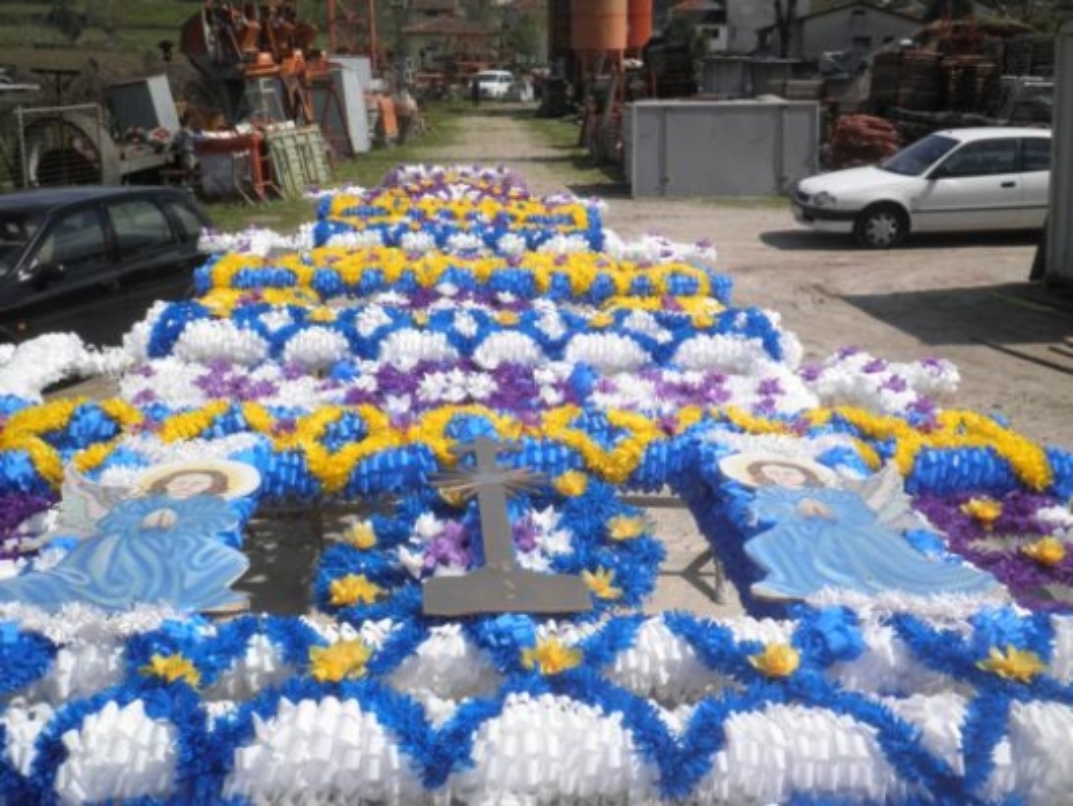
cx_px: 536
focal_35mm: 43
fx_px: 1334
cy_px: 403
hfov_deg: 43.8
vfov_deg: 33.6
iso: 64
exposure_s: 1/160
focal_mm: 7.6
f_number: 10.1
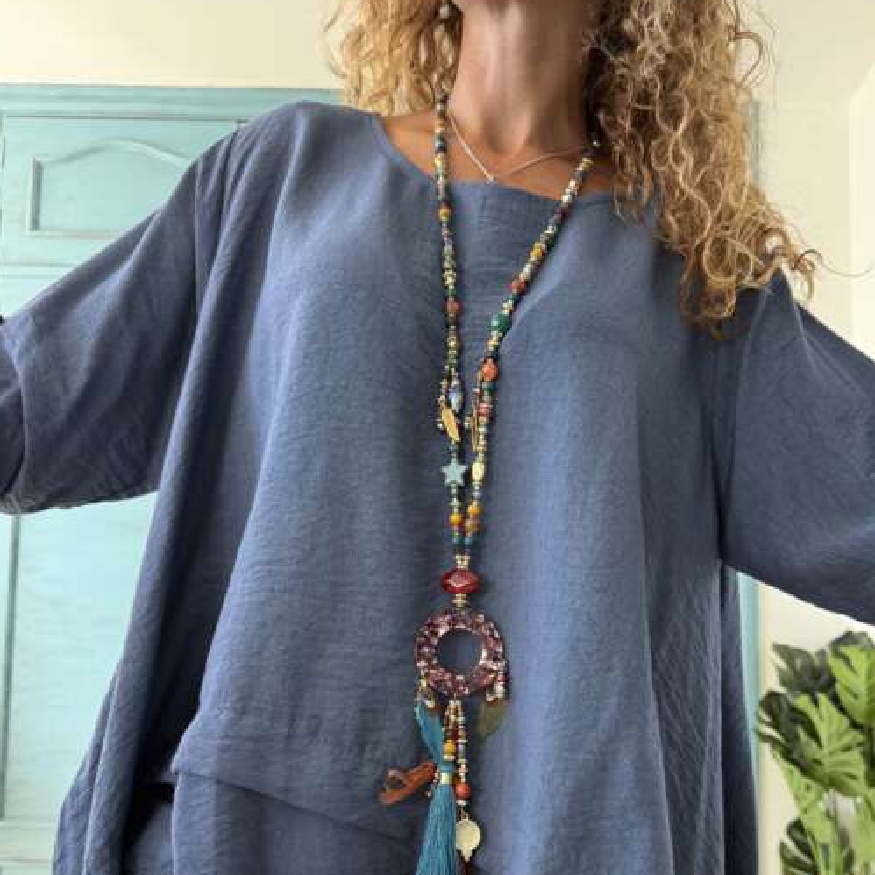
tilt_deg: +5.2
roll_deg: -1.9
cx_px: 491
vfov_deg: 47.2
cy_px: 621
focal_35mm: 34
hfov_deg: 48.3
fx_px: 972
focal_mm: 6.76
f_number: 1.78
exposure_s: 1/99
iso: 200
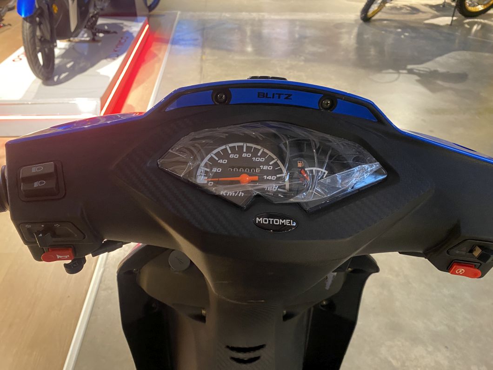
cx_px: 246
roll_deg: -1.2
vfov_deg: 53.1
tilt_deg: -36.9
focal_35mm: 26
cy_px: 185
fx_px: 370
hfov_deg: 67.3
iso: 500
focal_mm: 4.25
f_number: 1.8
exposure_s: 1/50
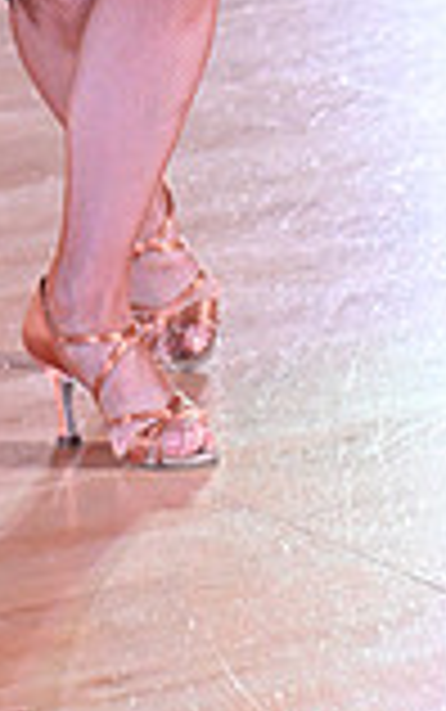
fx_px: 5086
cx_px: -119
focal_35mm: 262
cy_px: -544
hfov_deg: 5.0
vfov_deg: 7.8
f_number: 5
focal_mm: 70
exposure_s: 1/400
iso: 5000
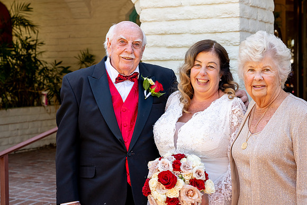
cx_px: 154
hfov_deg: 28.8
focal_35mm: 70
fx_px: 597
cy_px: 102
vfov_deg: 19.5
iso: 500
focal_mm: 70
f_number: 7.1
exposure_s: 1/250
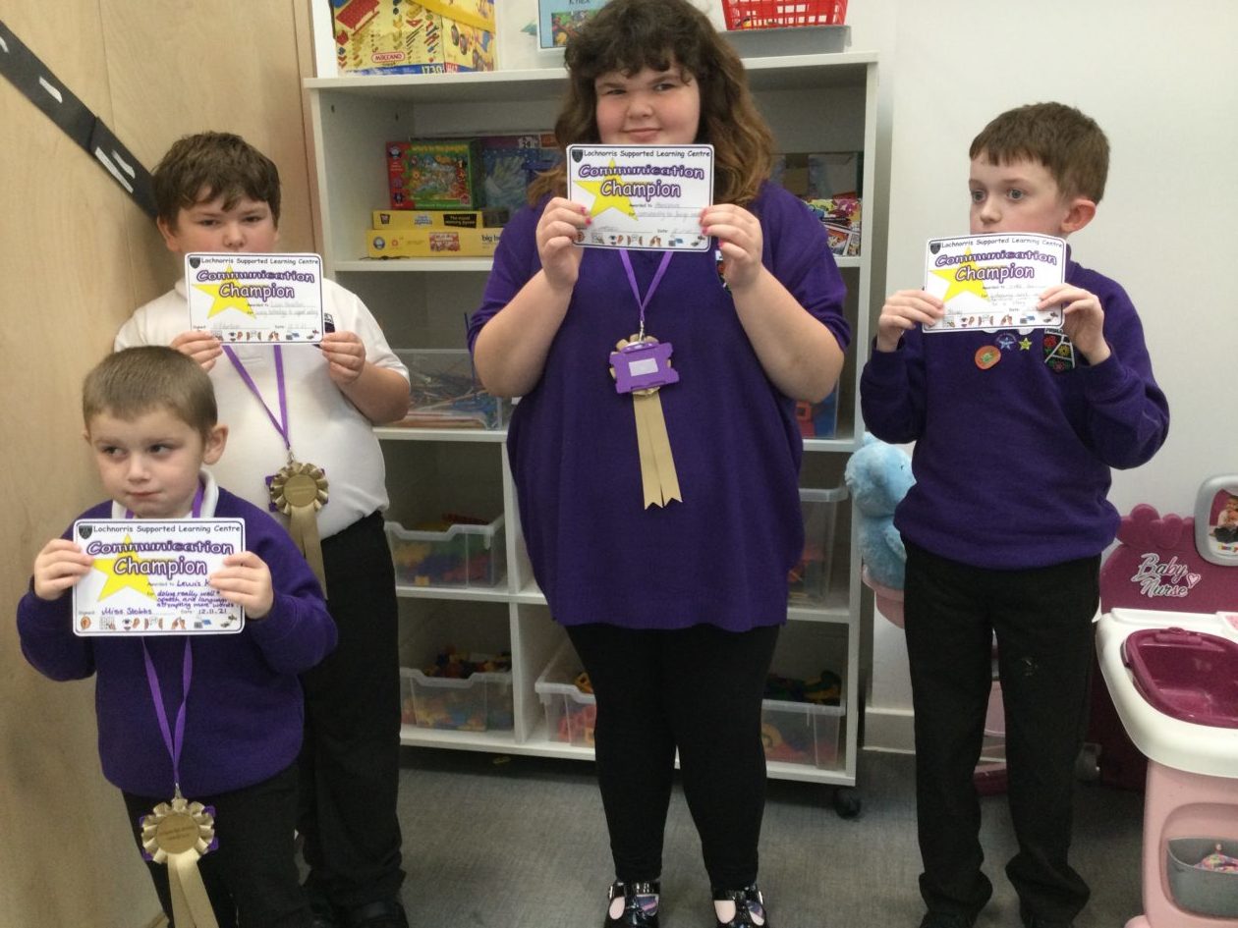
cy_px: 464
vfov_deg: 45.4
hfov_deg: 58.4
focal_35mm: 31
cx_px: 619
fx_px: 1109
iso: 100
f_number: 2.4
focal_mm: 3.3
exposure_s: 1/33
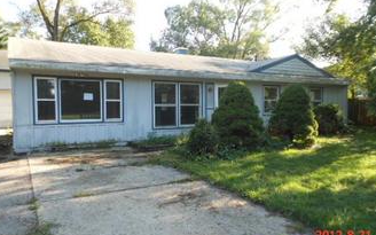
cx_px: 188
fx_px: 287
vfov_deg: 44.5
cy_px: 108
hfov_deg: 66.5
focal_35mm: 28
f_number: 3.2
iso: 80
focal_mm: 4.5
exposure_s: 1/100
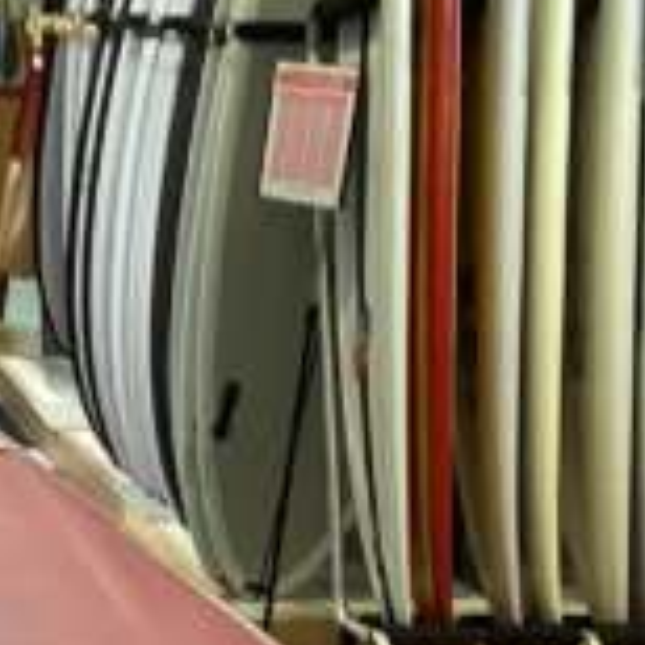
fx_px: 2993
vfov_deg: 11.4
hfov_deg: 11.9
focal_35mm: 142
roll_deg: -0.7
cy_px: 1185
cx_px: -209
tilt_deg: -23.0
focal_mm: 3.3
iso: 64
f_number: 2.4
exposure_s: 1/50
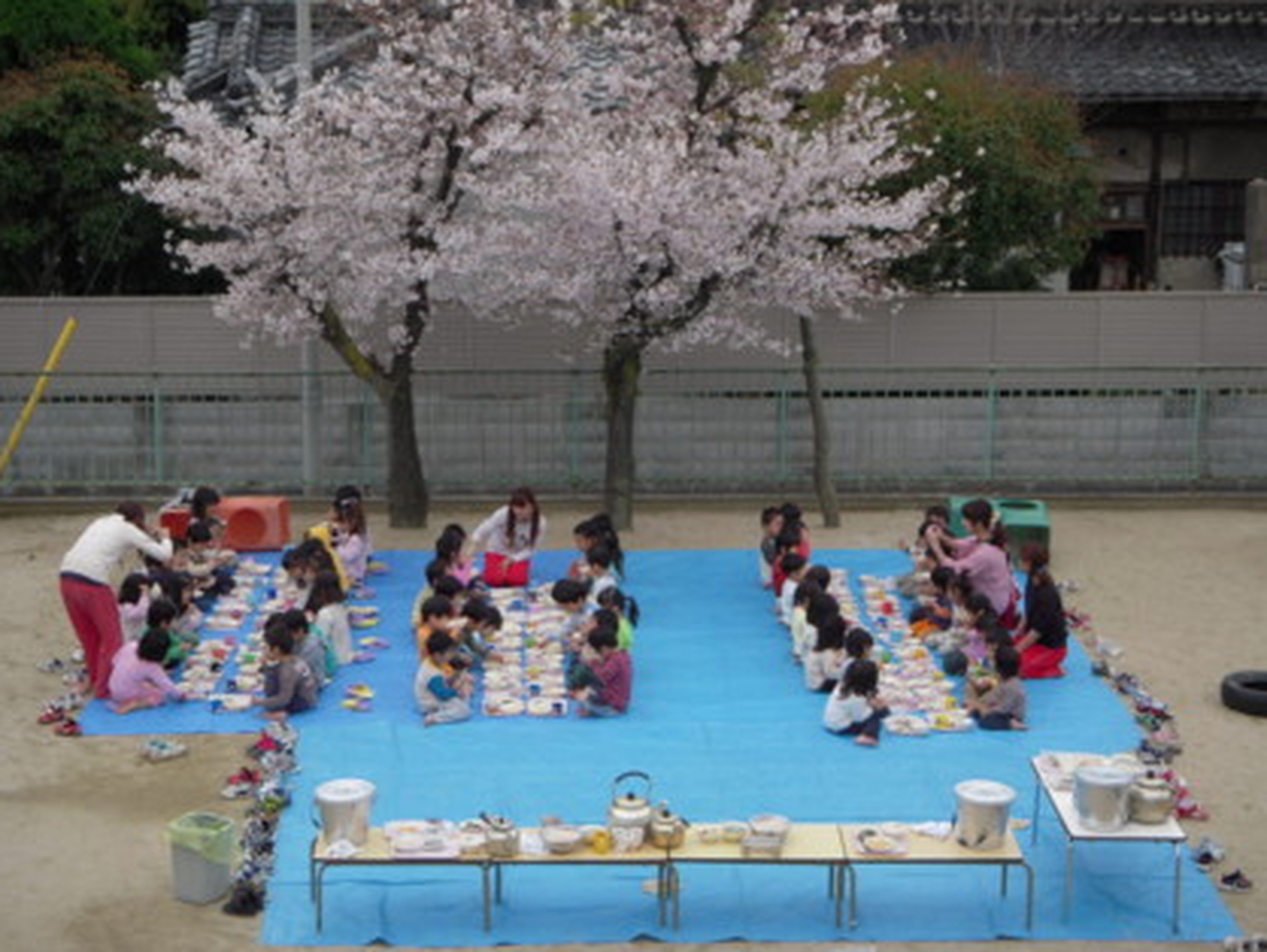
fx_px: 2600
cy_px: 458
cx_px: 621
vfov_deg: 20.7
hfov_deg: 27.4
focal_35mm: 71
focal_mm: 11
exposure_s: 1/640
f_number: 3.7
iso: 100
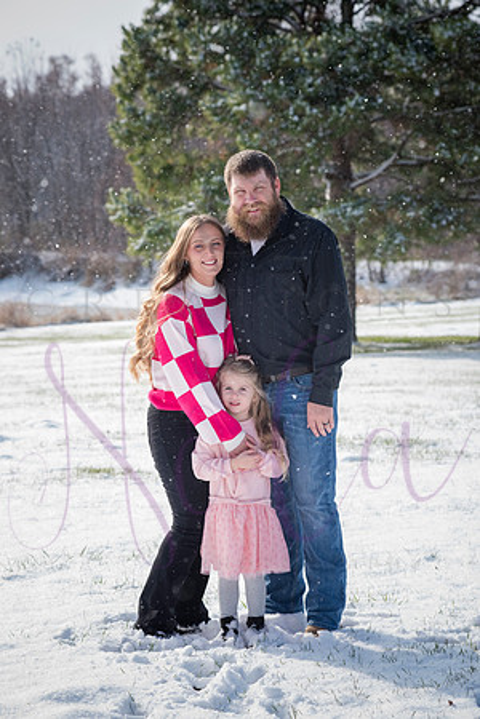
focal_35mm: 112
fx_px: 2240
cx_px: 240
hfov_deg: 12.2
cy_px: 360
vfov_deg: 18.3
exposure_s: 1/1000
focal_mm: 112
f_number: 8
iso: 640
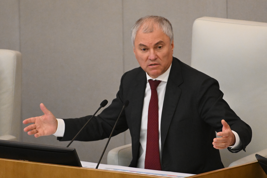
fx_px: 4448
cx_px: 134
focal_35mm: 600
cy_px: 89
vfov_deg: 2.3
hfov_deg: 3.4
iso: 7200
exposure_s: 1/200
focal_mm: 400
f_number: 5.6
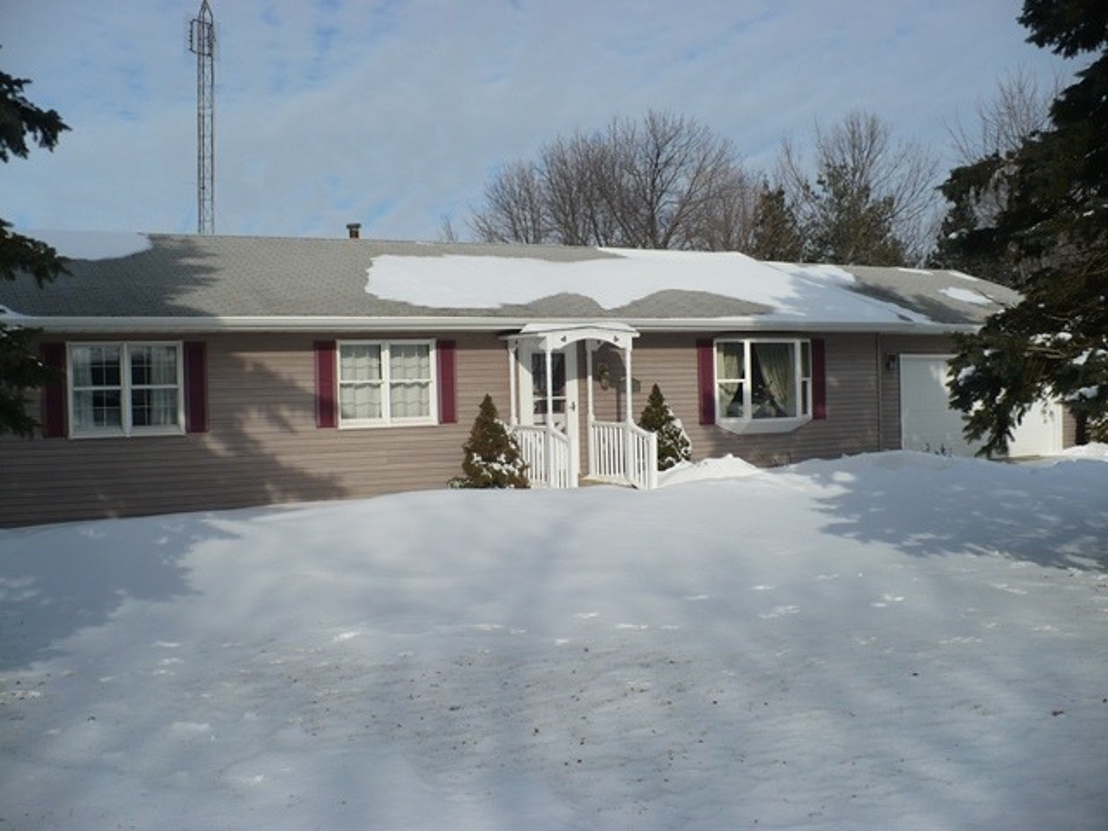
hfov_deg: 50.1
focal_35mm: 37
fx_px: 1184
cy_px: 416
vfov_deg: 38.7
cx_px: 554
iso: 100
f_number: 8
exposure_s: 1/500
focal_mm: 6.1
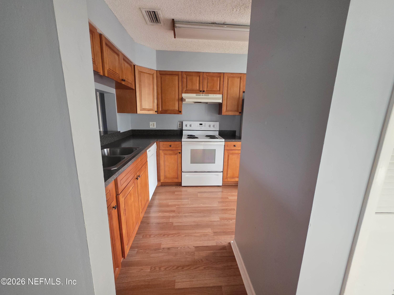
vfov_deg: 89.9
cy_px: 148
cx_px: 197
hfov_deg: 106.2
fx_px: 148
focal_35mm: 13
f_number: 1.9
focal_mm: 2.2
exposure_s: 1/40
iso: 800
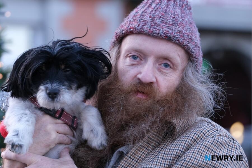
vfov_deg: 8.6
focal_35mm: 159
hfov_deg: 12.9
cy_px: 84
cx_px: 126
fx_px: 1113
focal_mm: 106
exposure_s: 1/250
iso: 400
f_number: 2.8
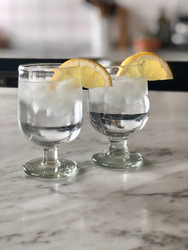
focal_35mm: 57
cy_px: 125
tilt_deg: -12.5
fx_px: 413
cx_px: 94
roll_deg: +0.6
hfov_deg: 25.7
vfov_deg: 33.8
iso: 32
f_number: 2.8
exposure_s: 1/30
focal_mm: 6.6
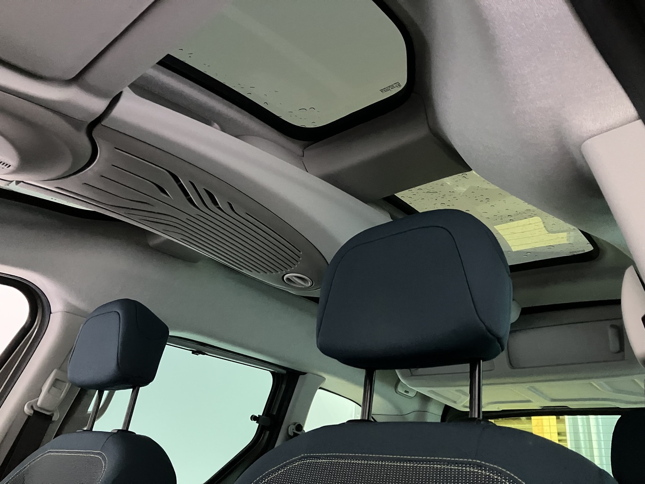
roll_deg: -6.9
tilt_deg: +26.3
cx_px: 322
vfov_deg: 49.7
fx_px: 522
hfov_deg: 63.4
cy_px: 242
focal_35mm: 28
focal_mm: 3.99
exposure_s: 1/25
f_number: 1.8
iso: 640
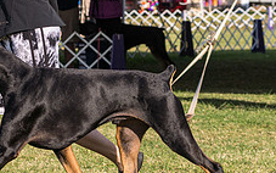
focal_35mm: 236
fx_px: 1776
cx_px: 41
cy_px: 35
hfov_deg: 8.9
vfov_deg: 5.6
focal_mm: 78
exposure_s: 1/1000
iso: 250
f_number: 5.6
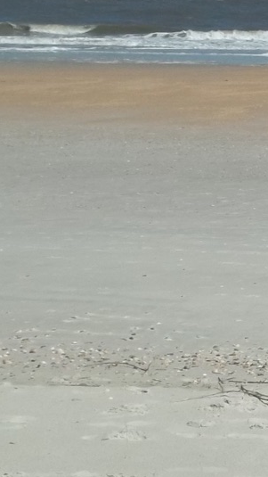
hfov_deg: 8.6
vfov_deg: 17.7
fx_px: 1528
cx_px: 758
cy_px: 213
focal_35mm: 121
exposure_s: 1/320
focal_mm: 5.9
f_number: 8
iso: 64
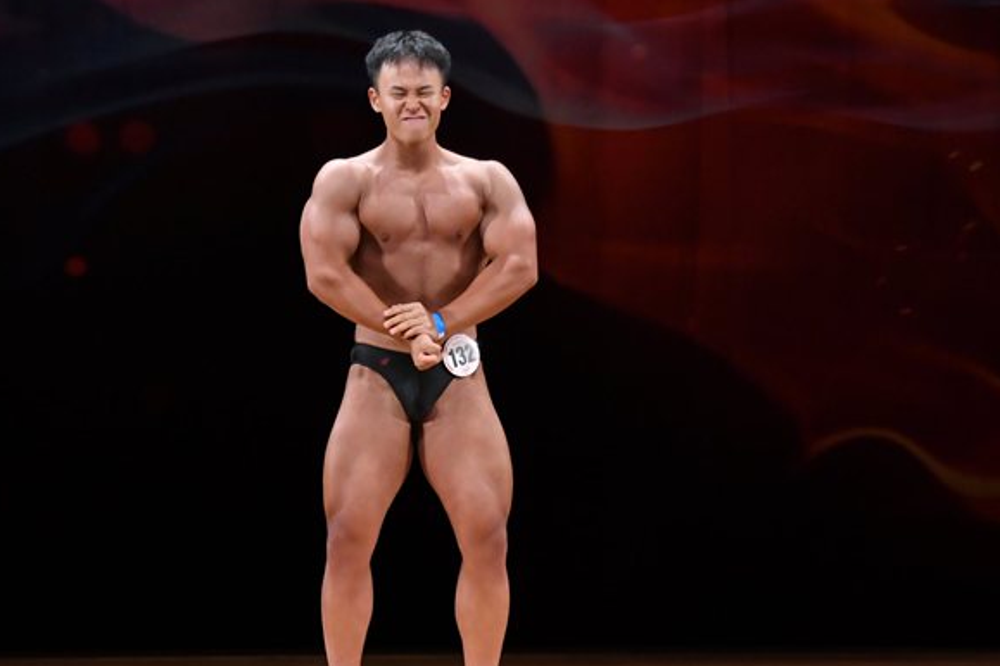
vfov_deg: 4.6
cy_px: 376
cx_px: 402
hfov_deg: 6.8
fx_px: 8360
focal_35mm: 301
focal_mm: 150
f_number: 5.6
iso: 3200
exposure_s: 1/400
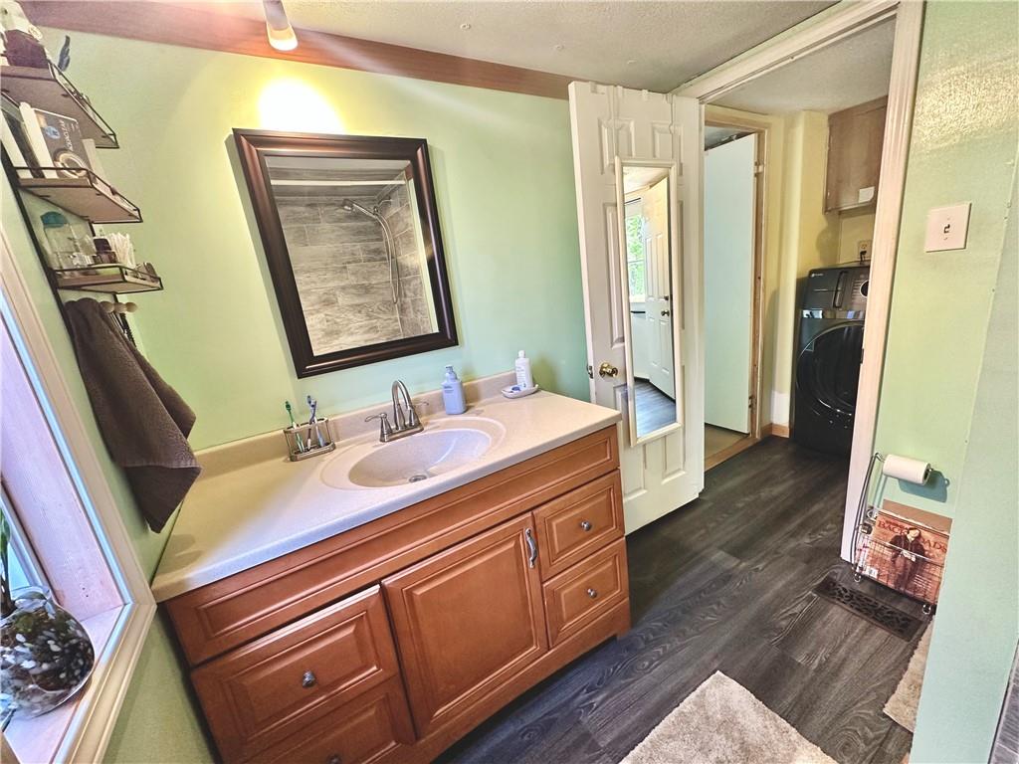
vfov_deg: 85.7
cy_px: 382
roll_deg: +7.2
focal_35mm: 14
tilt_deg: -14.5
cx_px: 510
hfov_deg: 102.1
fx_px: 412
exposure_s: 1/60
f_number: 2.2
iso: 250
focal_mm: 2.22
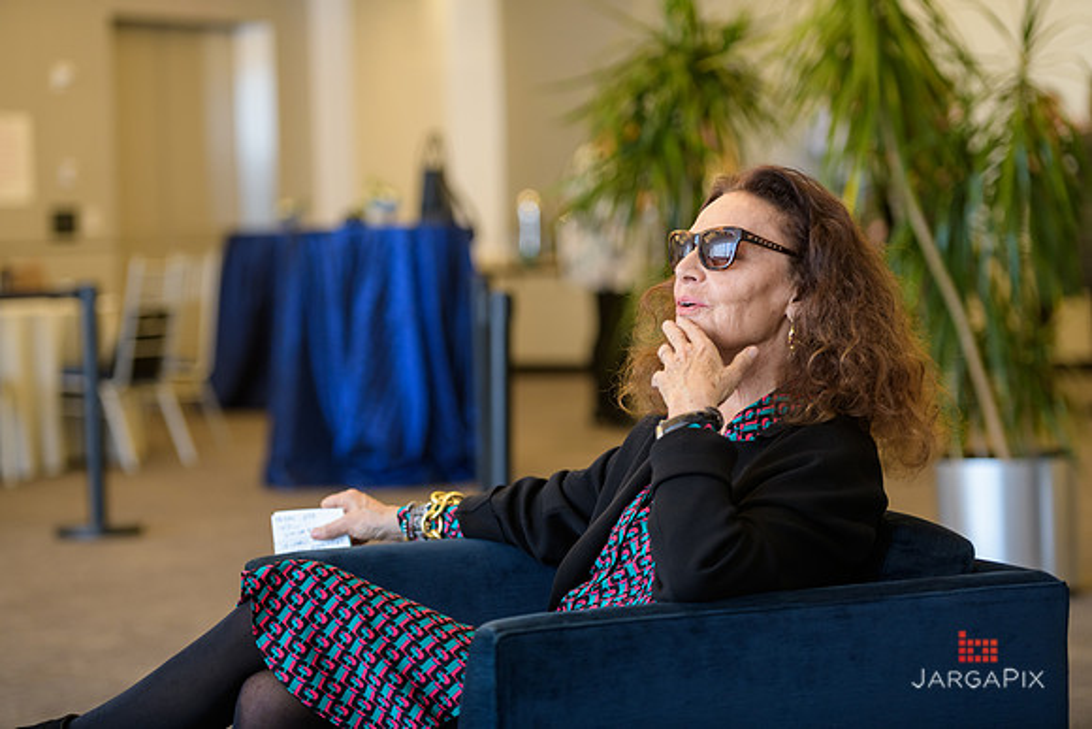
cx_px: 546
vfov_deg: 13.4
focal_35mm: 102
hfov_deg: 20.0
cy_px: 364
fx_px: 3095
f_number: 3.2
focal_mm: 102
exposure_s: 1/200
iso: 800
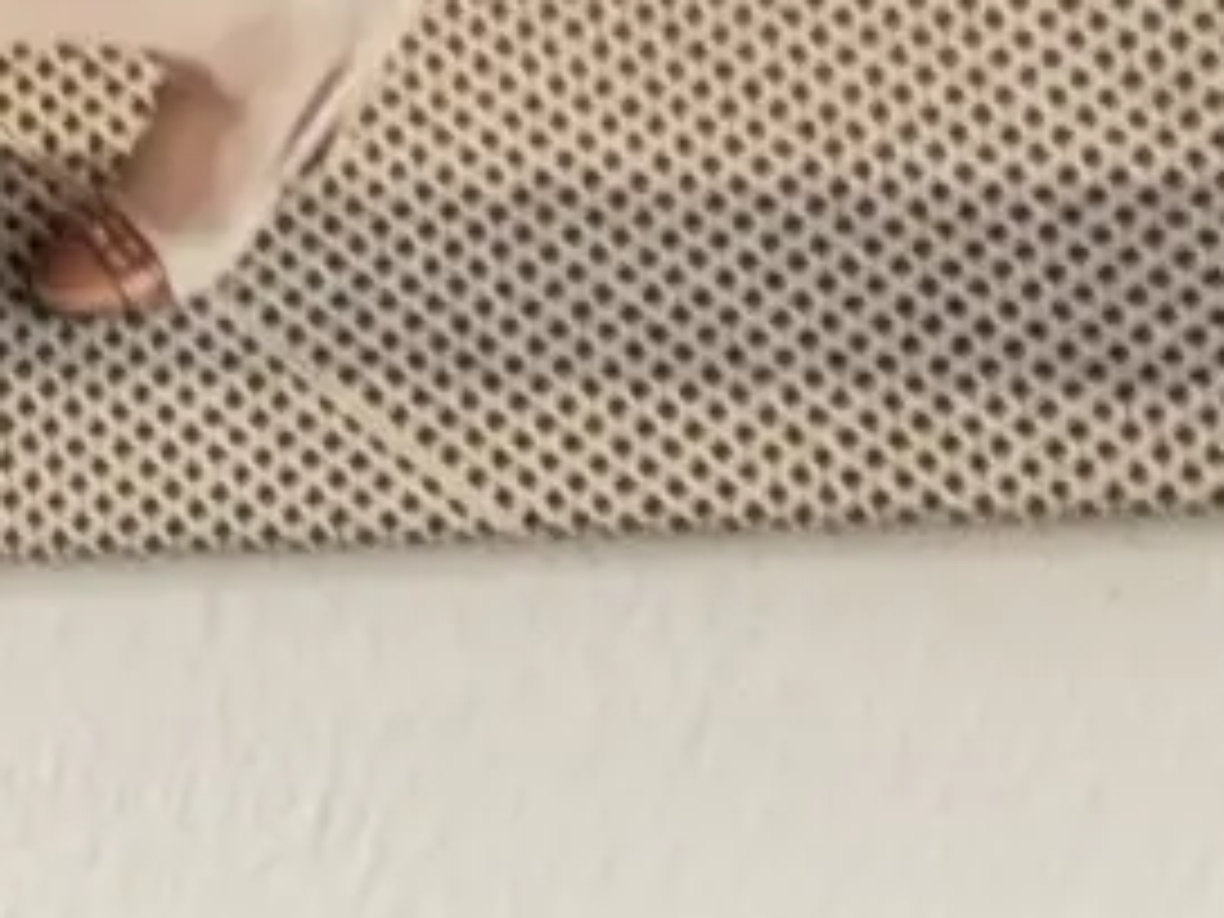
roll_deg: -0.9
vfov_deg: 9.7
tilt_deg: -39.6
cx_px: -1660
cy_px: 3056
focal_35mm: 99
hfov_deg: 14.1
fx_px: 3501
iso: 80
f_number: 2.2
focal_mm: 2.22
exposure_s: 1/99
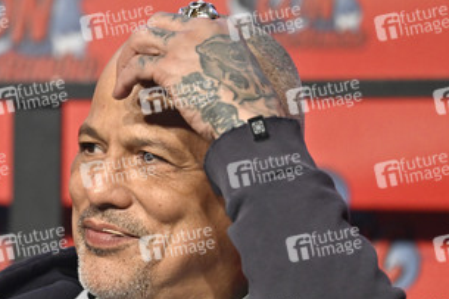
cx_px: 138
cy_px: 208
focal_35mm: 591
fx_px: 7367
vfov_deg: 2.3
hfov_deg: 3.5
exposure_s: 1/400
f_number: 5
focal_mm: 400
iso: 2500
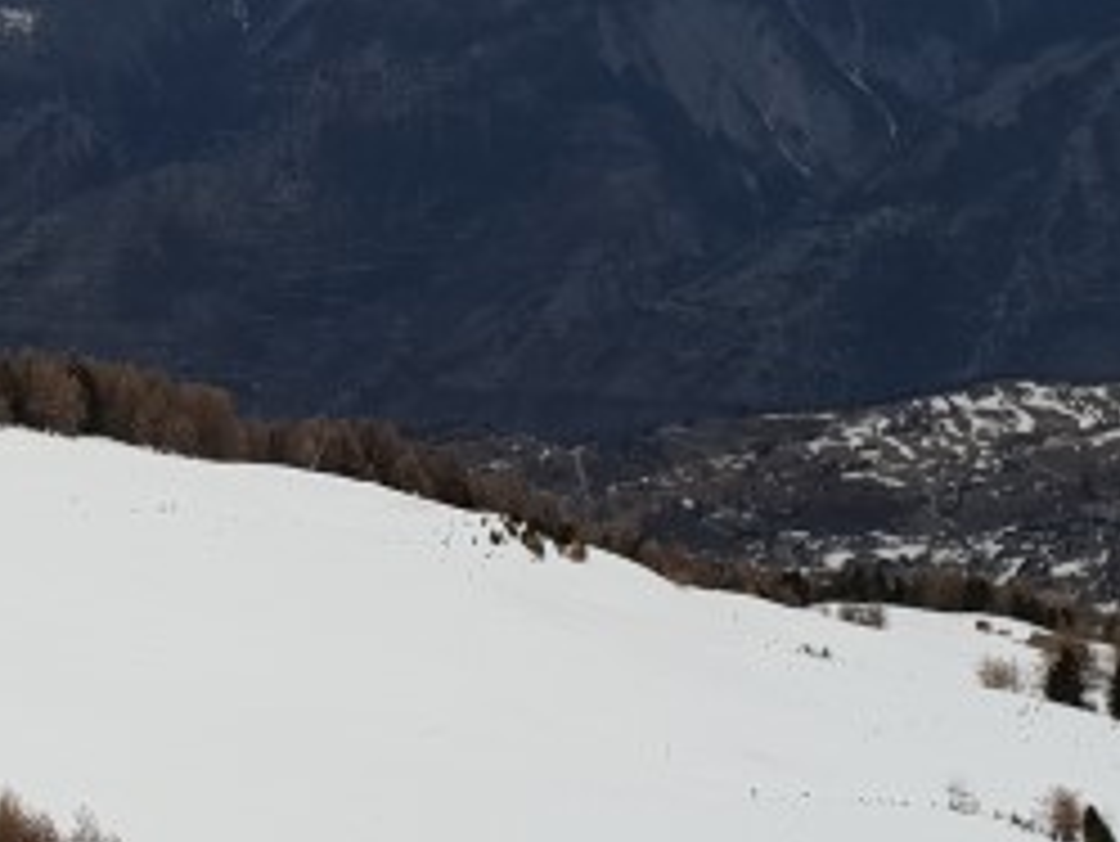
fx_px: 3464
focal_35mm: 107
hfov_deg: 17.1
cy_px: 491
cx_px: -409
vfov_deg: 13.8
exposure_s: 1/1623
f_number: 2.4
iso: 50
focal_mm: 4.3
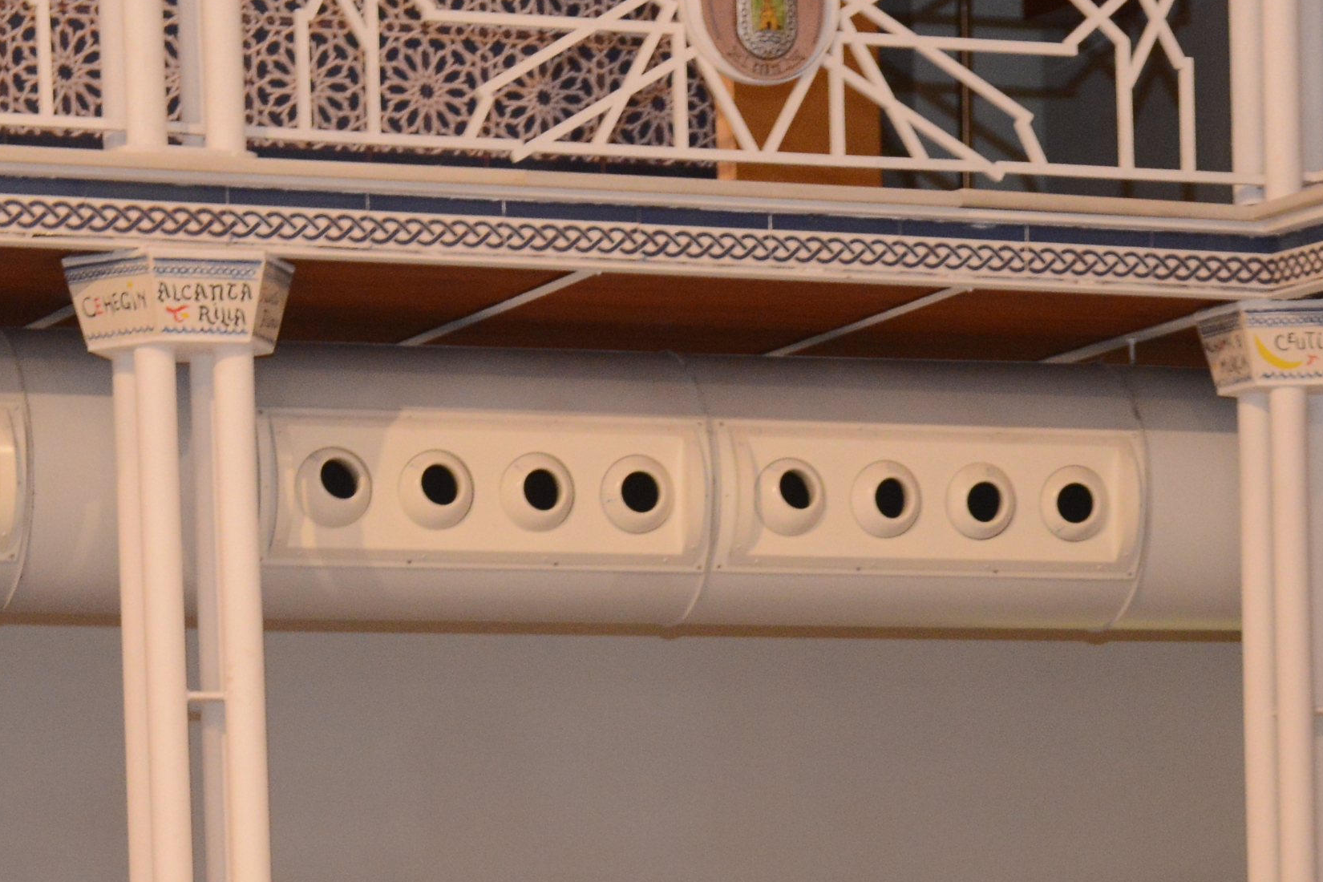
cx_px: 1325
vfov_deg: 7.0
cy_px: 1400
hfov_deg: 10.5
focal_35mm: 194
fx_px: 7129
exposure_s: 1/80
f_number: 3.2
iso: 1600
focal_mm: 58
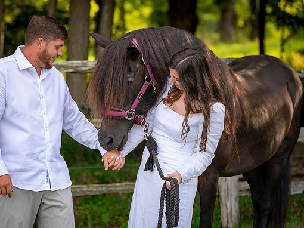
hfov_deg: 14.2
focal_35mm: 139
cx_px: 143
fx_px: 1220
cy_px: 114
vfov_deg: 10.7
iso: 200
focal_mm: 122
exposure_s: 1/800
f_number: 3.5
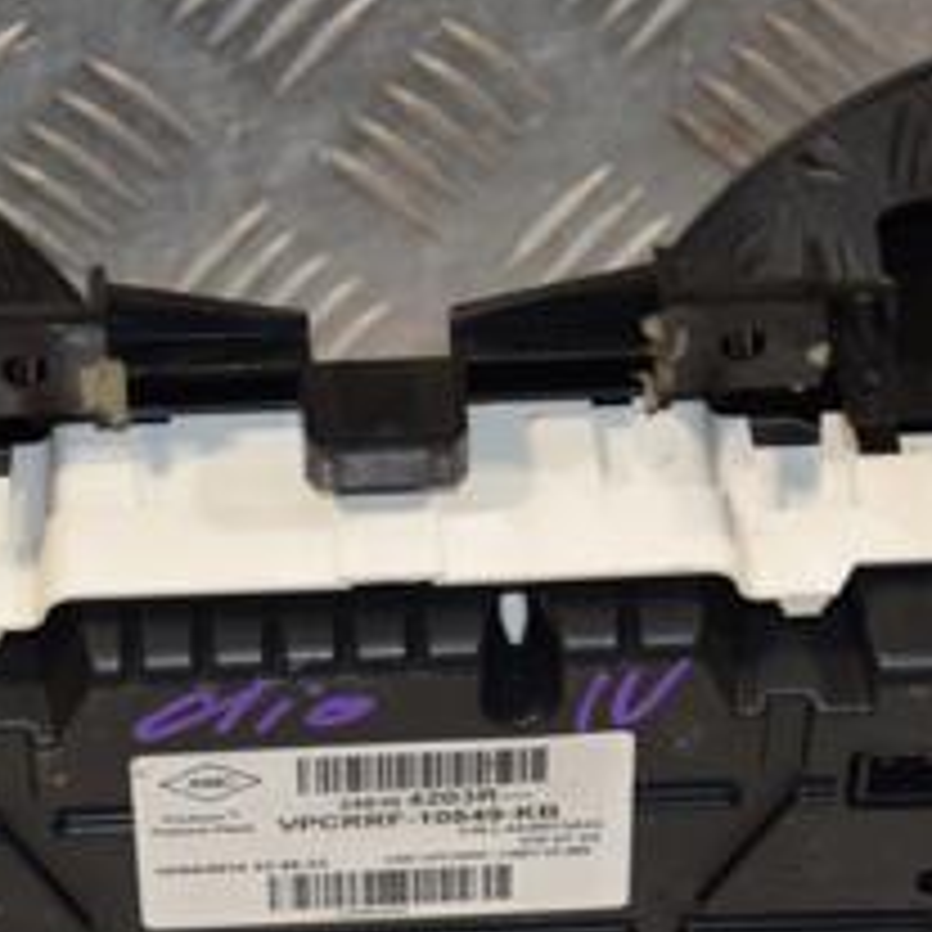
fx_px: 6519
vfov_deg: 8.2
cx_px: 315
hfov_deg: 8.2
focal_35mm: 214
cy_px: 572
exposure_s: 1/200
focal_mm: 58
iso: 800
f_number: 5.6
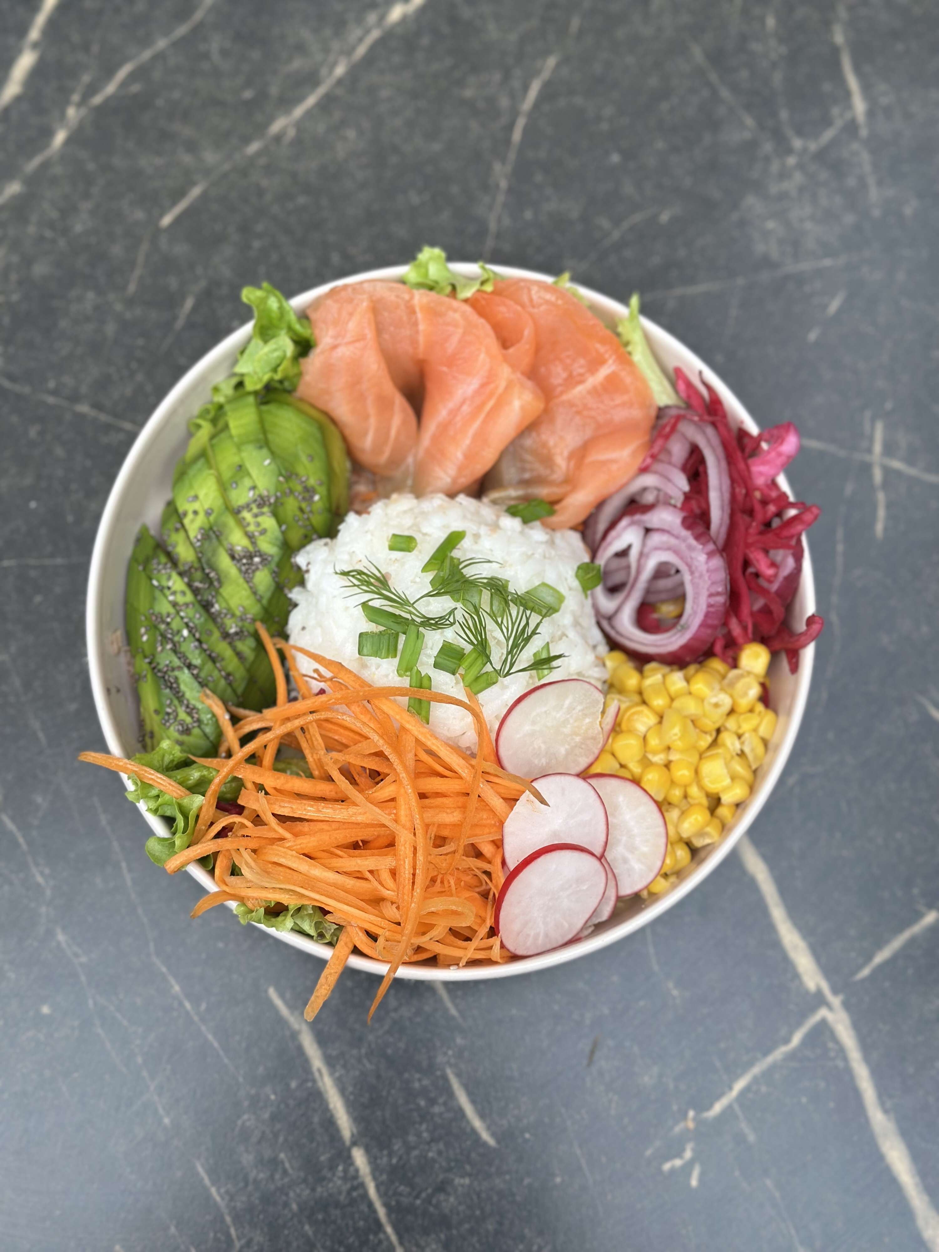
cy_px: 626
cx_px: 470
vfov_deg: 39.7
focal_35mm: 48
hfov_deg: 30.3
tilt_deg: -77.7
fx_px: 1736
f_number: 1.78
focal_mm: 6.86
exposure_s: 1/327
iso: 80
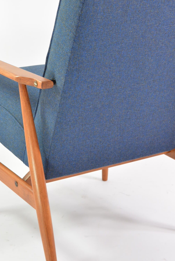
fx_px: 604
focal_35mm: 83
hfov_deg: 16.5
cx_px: 80
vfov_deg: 24.3
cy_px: 81
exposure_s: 1/60
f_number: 5.6
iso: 640
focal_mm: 28
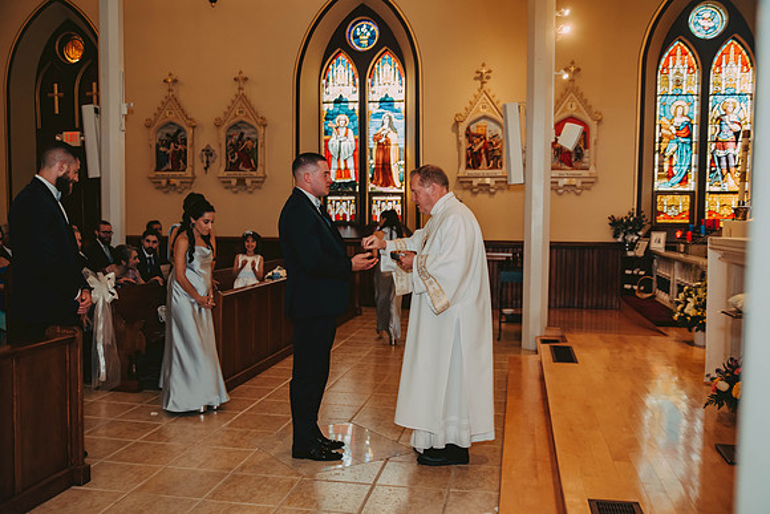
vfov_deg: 37.7
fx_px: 753
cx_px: 385
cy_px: 257
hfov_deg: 54.2
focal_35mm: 35
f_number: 2.8
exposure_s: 1/100
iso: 800
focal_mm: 34
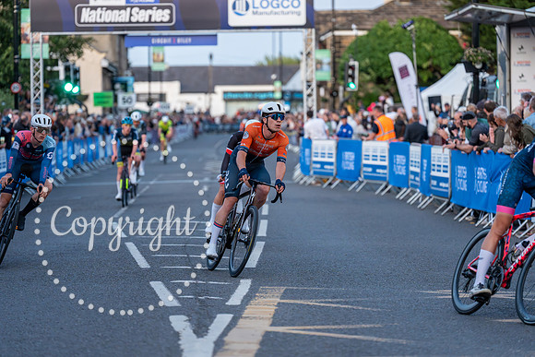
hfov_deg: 14.8
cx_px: 268
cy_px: 178
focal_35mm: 139
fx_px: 2066
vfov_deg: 9.9
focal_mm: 139
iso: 2500
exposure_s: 1/800
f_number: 2.8
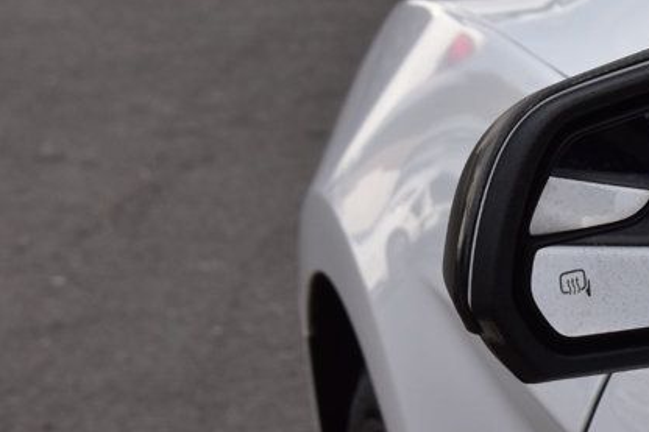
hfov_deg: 10.0
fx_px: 3662
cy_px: 228
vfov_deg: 6.8
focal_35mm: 203
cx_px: 797
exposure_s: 1/320
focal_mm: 55
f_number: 10
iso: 400
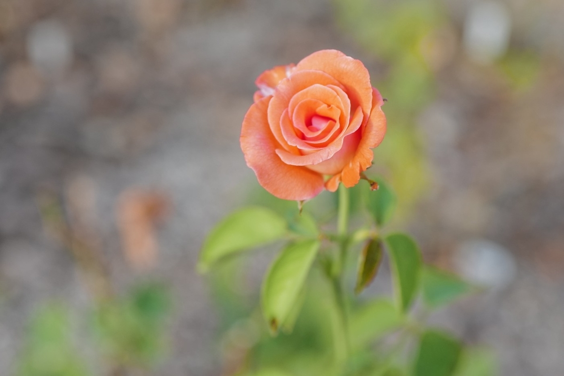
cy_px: 188
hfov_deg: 65.5
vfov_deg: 46.4
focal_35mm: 28
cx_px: 282
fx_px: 439
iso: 100
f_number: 2.8
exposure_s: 1/50
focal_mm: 28
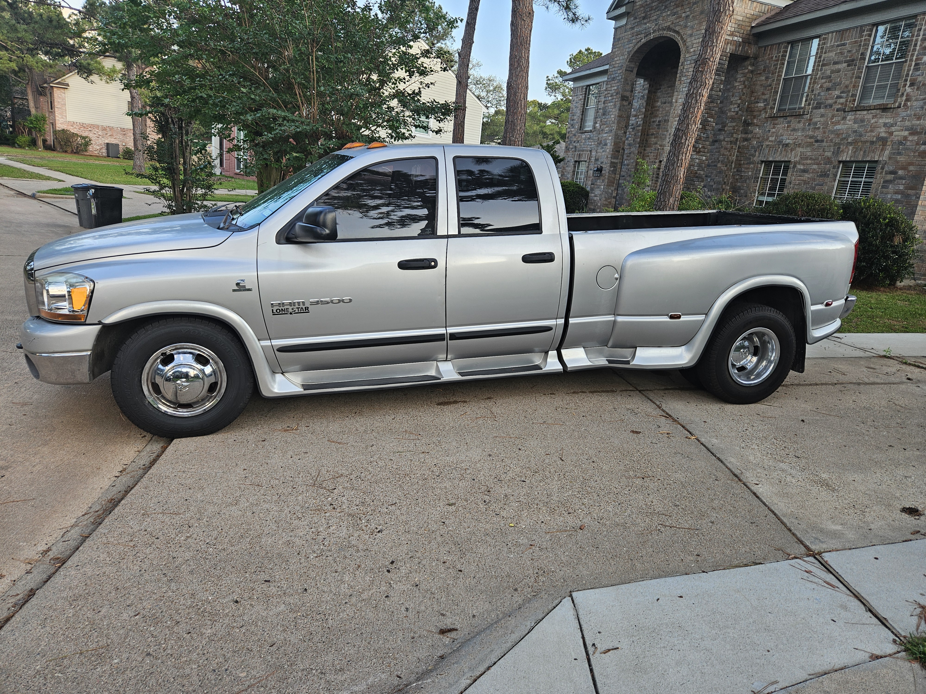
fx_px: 615
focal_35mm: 23
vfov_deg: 58.9
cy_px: 347
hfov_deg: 73.9
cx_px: 463
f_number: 1.8
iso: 25
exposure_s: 1/124
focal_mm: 5.4
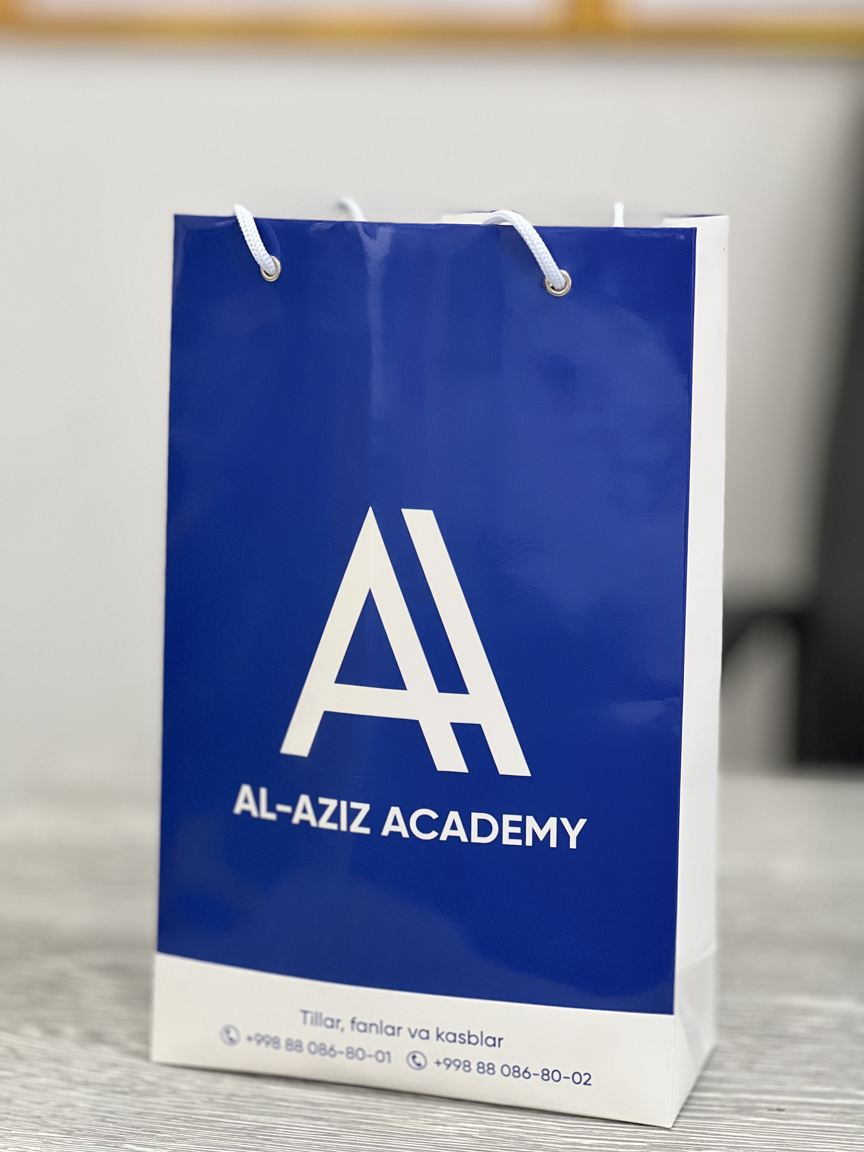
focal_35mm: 77
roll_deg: -0.1
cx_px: 432
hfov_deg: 19.1
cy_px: 576
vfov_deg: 25.3
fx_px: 2563
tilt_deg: -9.8
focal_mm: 9
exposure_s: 1/50
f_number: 2.8
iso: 160
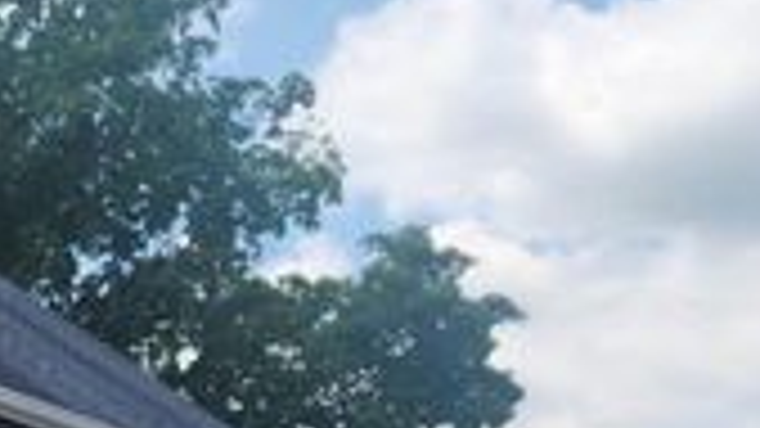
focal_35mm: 74
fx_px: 1491
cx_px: -252
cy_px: 669
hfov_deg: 24.6
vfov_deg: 15.0
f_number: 1.8
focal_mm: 5.4
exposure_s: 1/1606
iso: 20
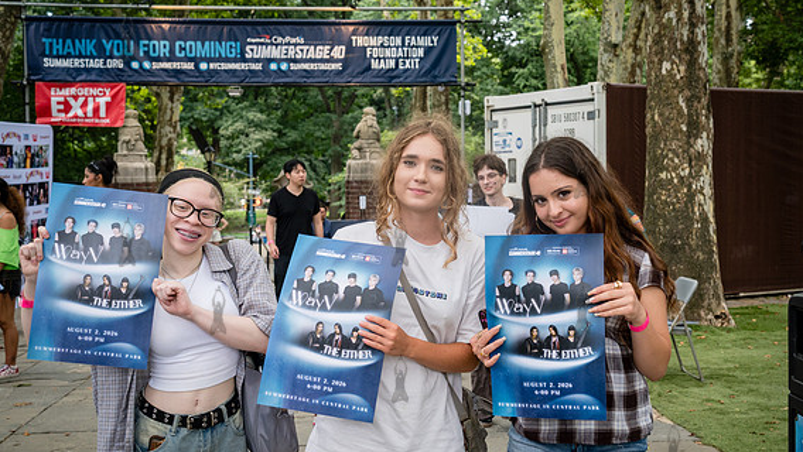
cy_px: 221
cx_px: 446
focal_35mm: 52
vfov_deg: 23.1
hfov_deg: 39.8
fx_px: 1108
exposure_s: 1/250
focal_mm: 40
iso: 1250
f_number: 4.5
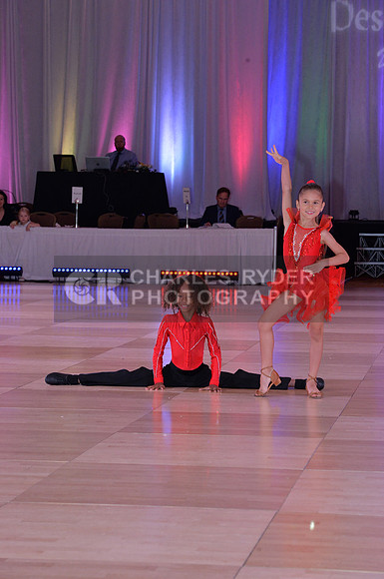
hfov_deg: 11.8
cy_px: 290
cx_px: 192
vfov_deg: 17.7
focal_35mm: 116
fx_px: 1861
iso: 2000
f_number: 8
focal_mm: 116
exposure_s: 1/250
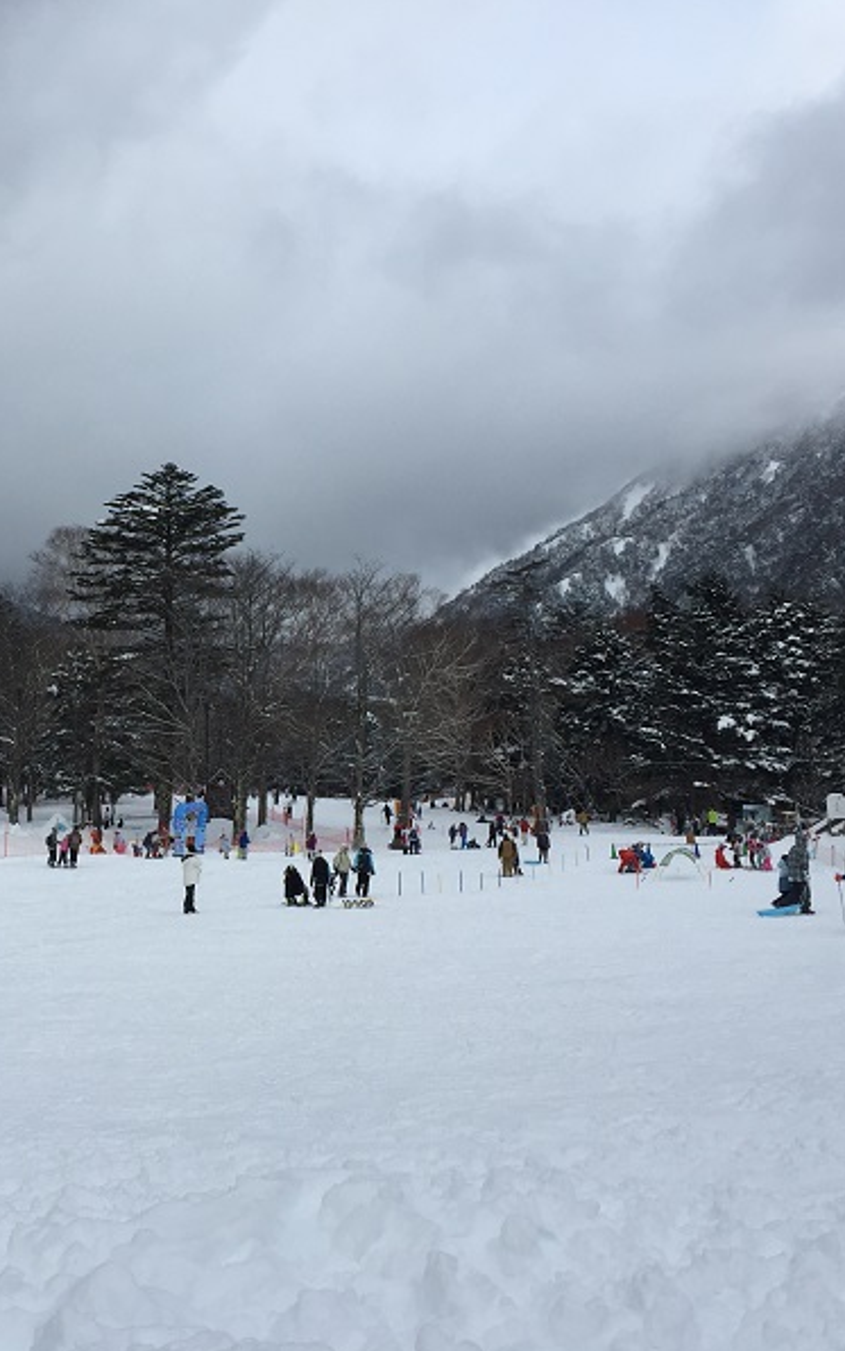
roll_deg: -1.0
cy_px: 679
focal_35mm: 42
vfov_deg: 47.2
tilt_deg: +8.3
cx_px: 185
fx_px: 1546
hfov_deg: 29.9
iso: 32
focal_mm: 4.15
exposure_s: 1/1980
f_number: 2.2
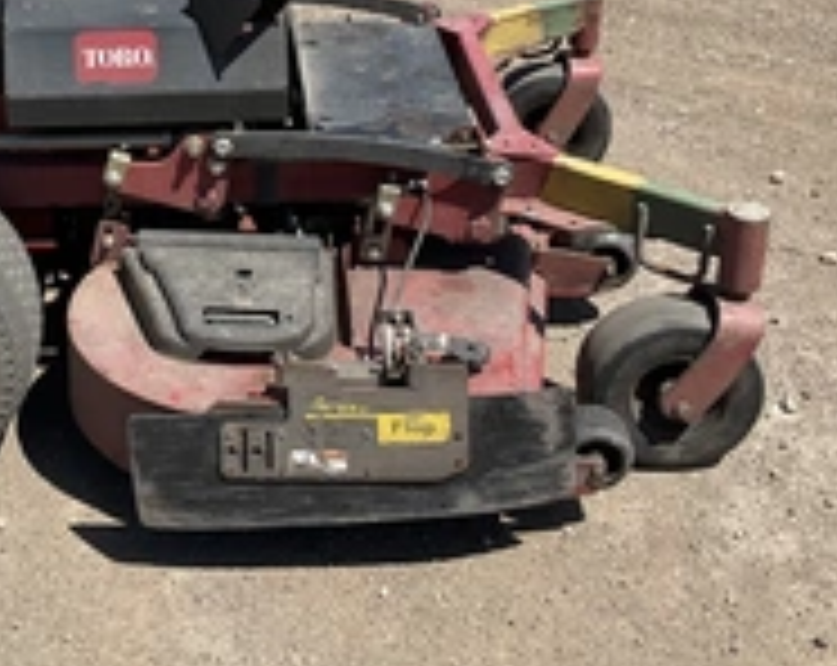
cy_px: 117
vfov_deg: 24.4
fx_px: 1508
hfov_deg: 30.2
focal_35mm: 61
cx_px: 153
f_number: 1.8
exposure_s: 1/1730
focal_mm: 3
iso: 25
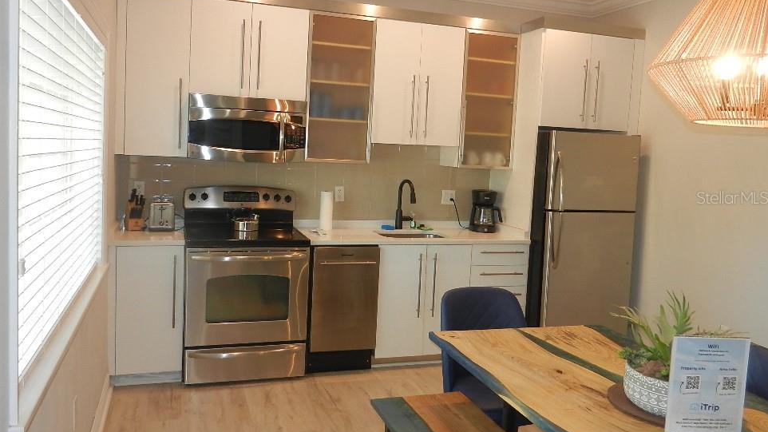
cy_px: 197
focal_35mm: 29
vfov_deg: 40.1
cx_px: 363
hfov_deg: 66.0
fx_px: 591
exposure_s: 1/30
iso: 200
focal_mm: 4.5
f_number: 3.5
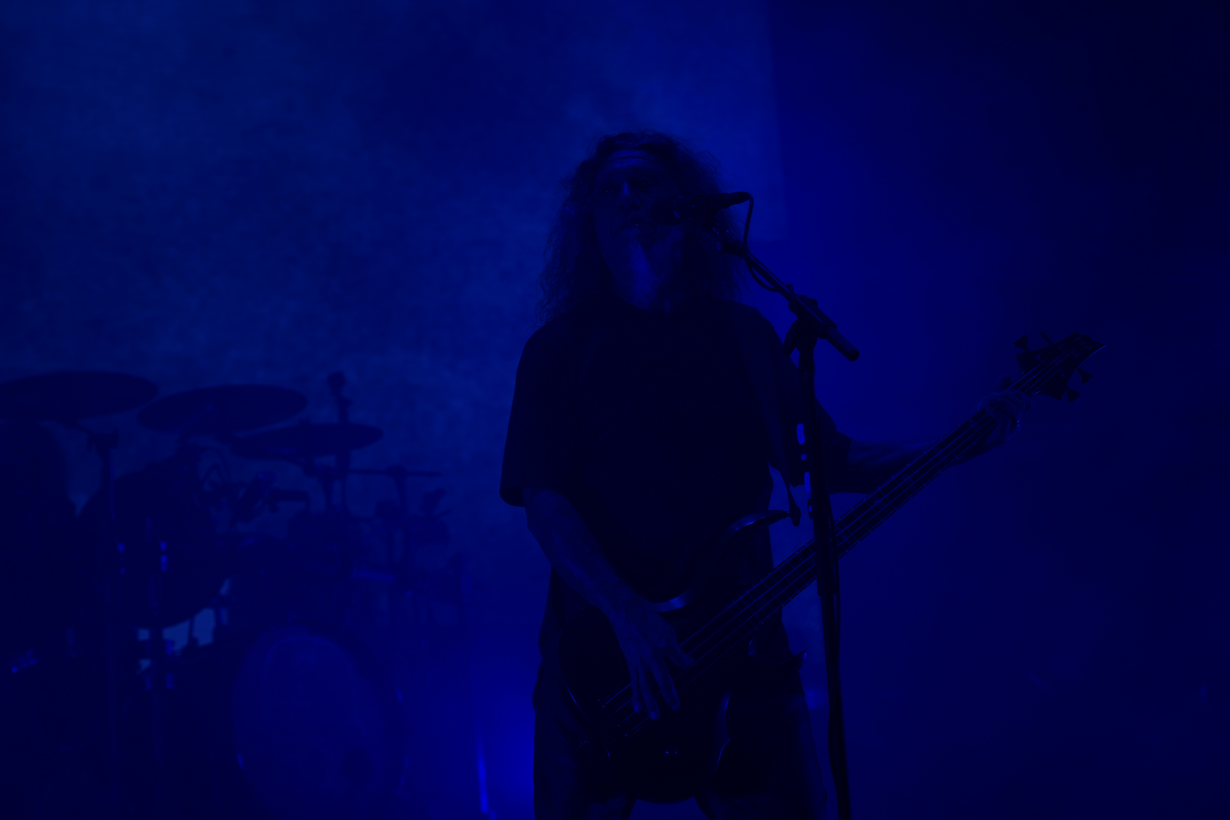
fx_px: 3587
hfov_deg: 19.5
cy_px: 410
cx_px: 615
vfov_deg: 13.0
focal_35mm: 105
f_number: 5.6
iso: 100
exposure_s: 1/250
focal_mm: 105
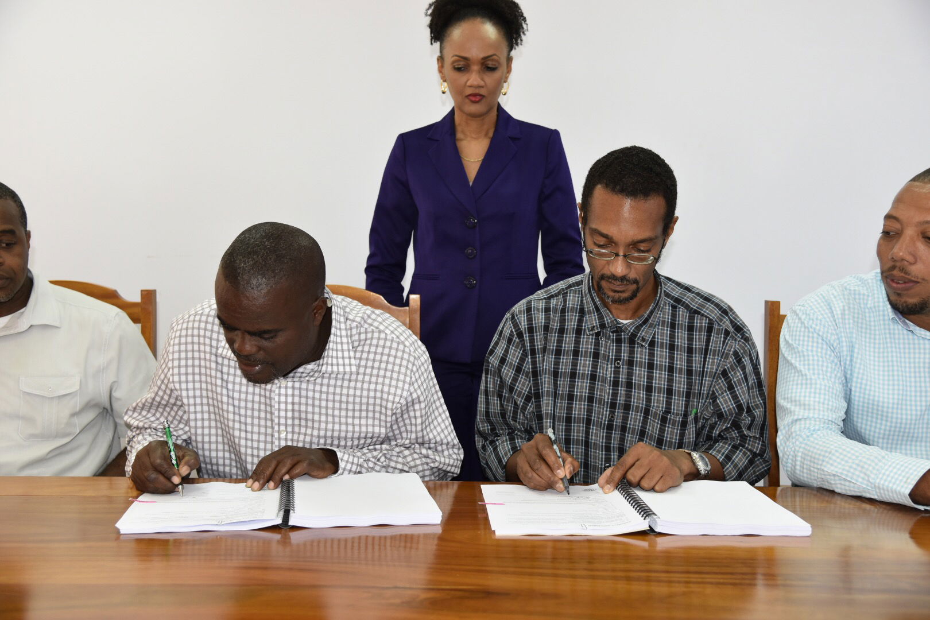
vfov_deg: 35.1
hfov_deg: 50.7
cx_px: 465
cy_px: 310
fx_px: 982
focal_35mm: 38
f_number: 5
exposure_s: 1/100
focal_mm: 38
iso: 800
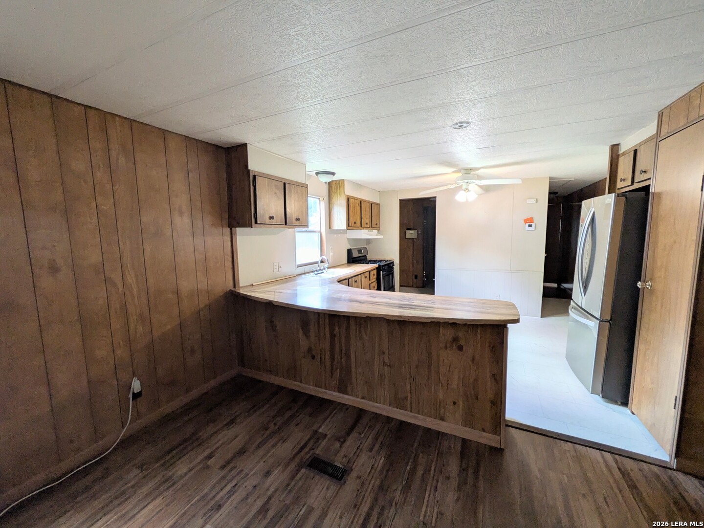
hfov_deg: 102.1
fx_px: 285
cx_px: 352
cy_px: 264
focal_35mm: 14
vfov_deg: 85.7
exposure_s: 1/60
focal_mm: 1.83
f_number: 2.2
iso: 211
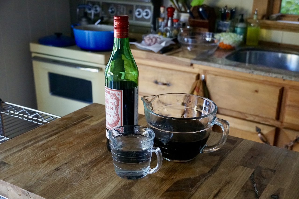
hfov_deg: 42.3
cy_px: 100
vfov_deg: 28.9
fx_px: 386
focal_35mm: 46
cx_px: 150
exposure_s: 1/160
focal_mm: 31
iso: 6400
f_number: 4.5
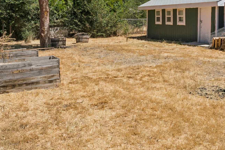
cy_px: 18
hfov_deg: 41.1
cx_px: 184
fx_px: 284
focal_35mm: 45
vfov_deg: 28.5
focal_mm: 19.2
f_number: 13
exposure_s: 1/400
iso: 400
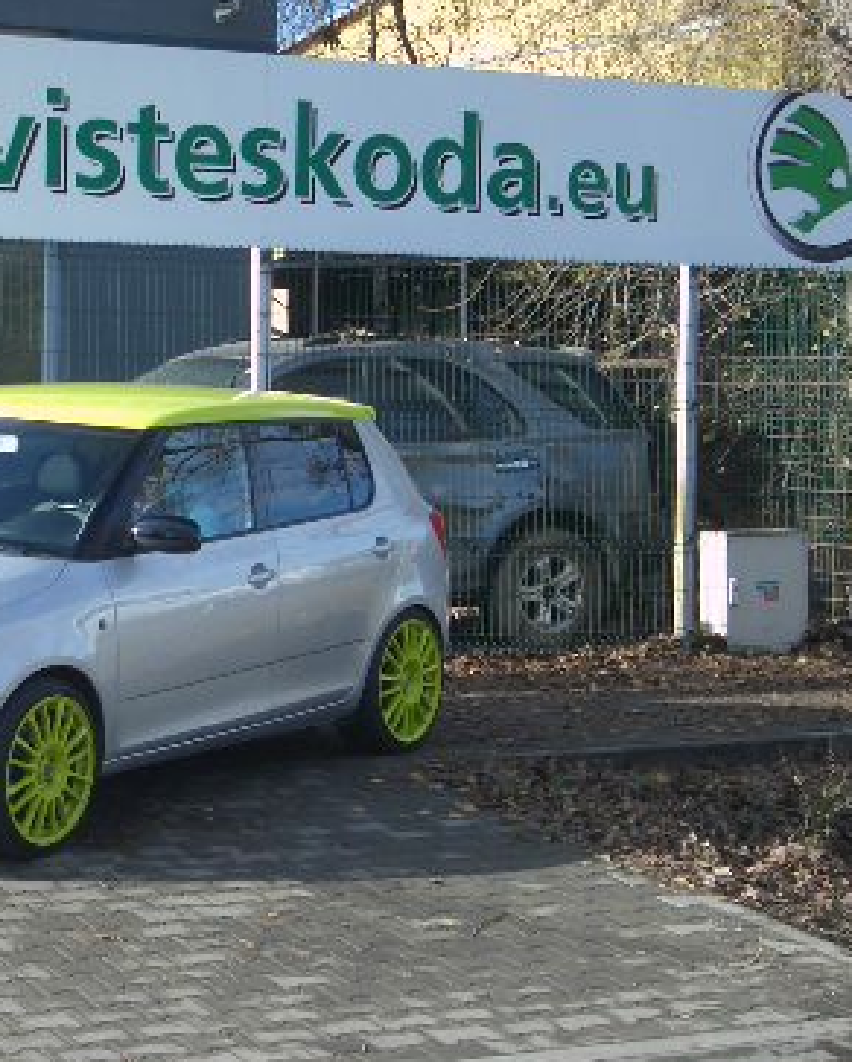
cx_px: 73
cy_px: 446
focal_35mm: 84
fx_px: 2643
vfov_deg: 22.7
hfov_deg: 18.0
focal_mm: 8.2
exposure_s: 1/400
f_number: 3.1
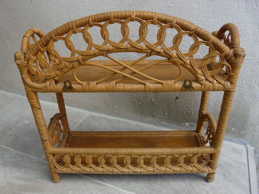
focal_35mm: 28
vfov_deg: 49.7
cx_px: 130
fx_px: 209
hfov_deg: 63.4
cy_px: 97
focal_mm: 4.6
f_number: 3.2
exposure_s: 1/100
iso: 100
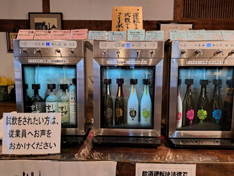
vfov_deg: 56.8
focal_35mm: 24
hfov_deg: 71.6
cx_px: 117
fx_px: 162
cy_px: 88
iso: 400
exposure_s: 1/50
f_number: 1.8
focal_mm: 5.23
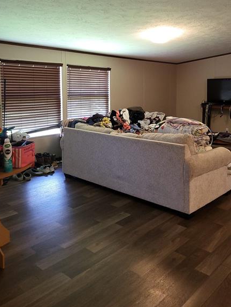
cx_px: 146
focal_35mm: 32
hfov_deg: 43.8
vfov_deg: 55.9
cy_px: 109
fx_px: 285
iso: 250
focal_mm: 5
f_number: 1.8
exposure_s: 1/40
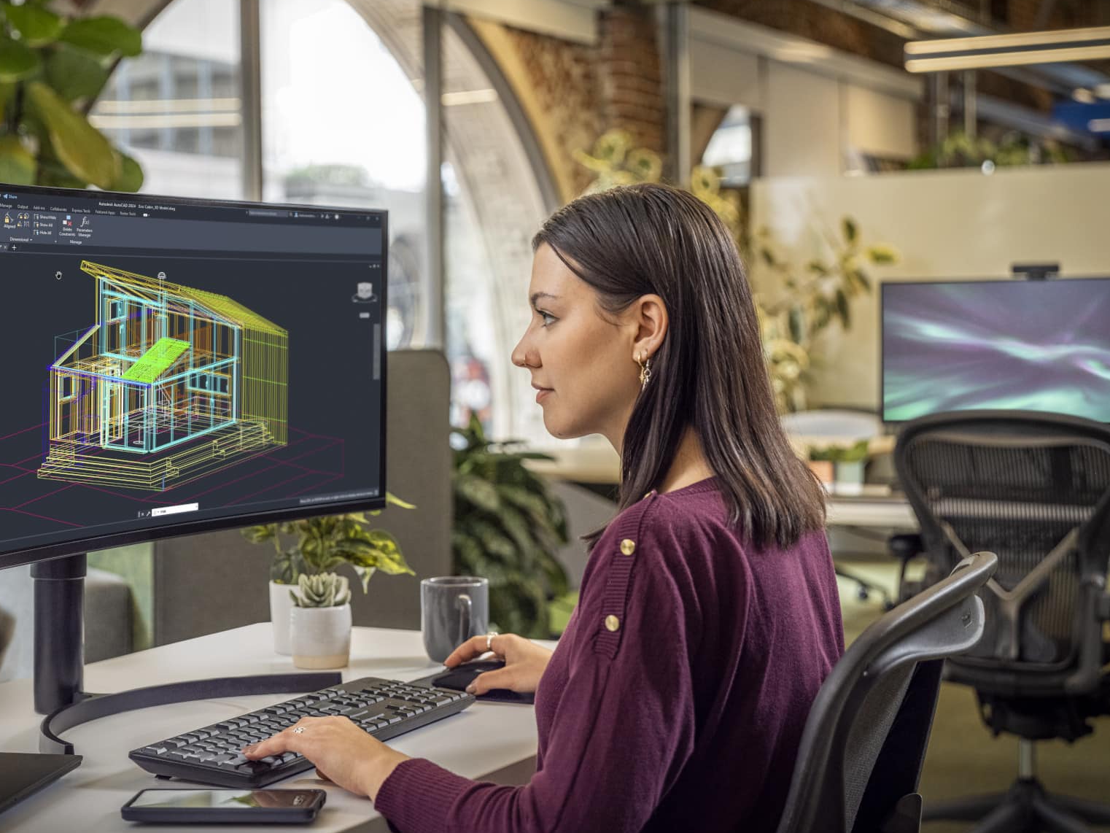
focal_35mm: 67
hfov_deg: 28.9
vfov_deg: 21.9
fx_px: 2149
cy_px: 362
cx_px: 467
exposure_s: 1/125
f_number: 4
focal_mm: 64
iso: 1600
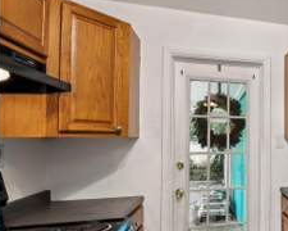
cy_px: 148
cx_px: 292
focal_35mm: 28
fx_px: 239
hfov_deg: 49.8
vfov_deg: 50.9
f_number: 8
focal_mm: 14
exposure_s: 1/8
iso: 400
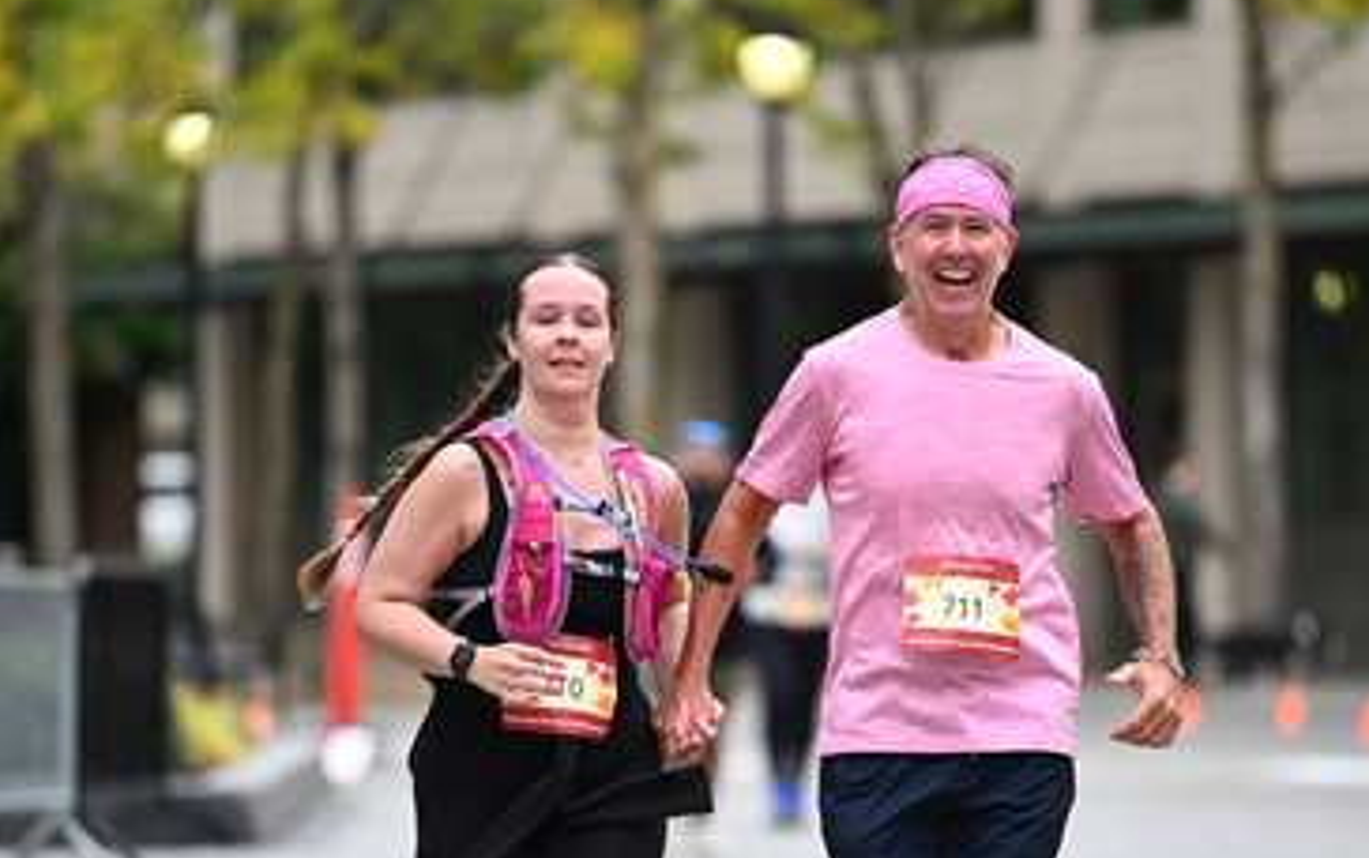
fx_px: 11498
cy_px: 613
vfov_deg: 4.3
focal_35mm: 308
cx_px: 686
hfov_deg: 6.8
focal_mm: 200
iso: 640
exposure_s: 1/1600
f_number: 2.8
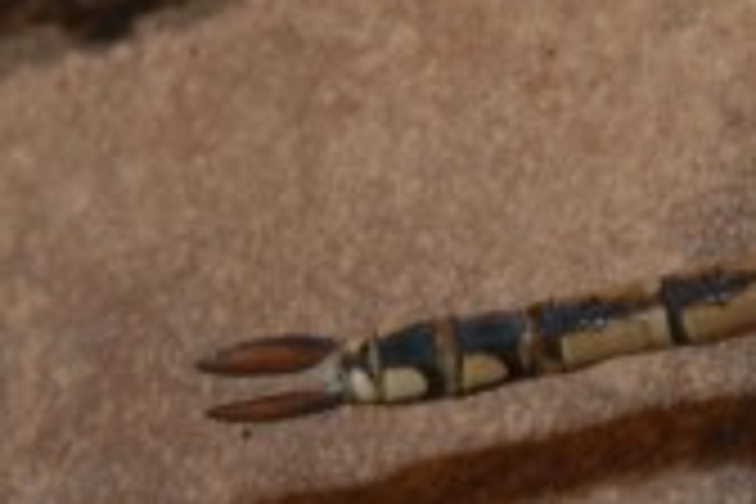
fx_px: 11797
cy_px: 261
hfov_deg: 3.7
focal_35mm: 562
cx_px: 1242
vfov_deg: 2.4
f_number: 14
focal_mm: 105
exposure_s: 1/60
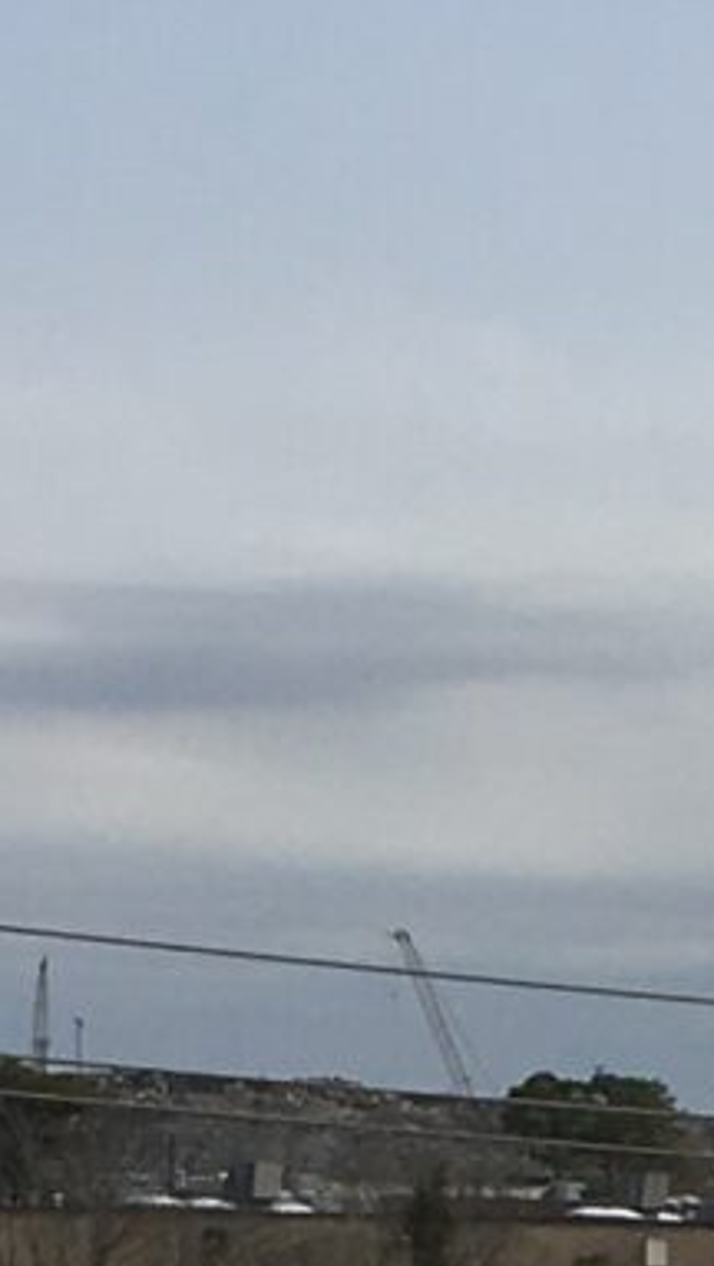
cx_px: 1154
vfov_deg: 9.3
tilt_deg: -10.8
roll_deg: -1.9
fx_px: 7088
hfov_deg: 5.7
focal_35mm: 211
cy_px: 2853
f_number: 2.2
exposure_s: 1/3077
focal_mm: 4.15
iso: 25
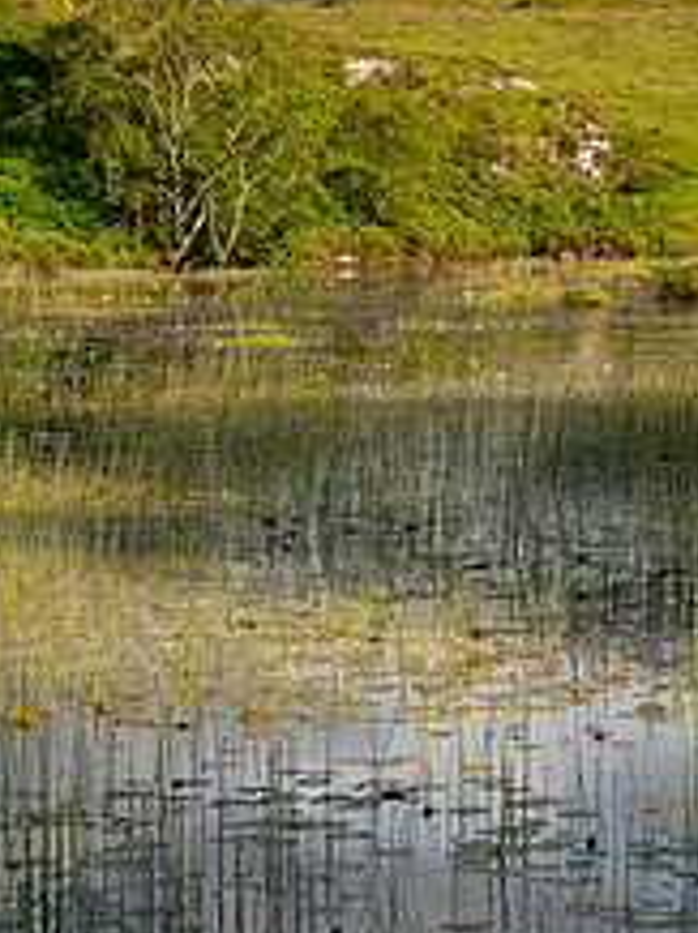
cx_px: 670
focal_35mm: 128
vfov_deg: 15.4
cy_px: 505
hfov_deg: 11.5
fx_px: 3448
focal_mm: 31
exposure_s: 1/200
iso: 200
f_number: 7.1
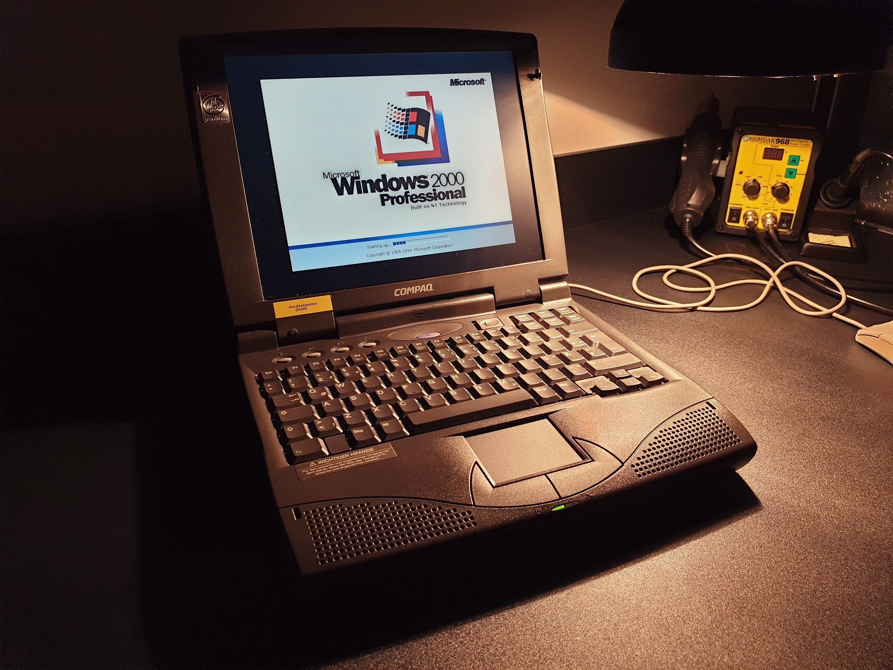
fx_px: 671
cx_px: 446
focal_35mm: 26
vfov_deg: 53.1
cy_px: 335
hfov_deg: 67.3
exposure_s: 1/50
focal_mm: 4.3
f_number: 1.5
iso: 320
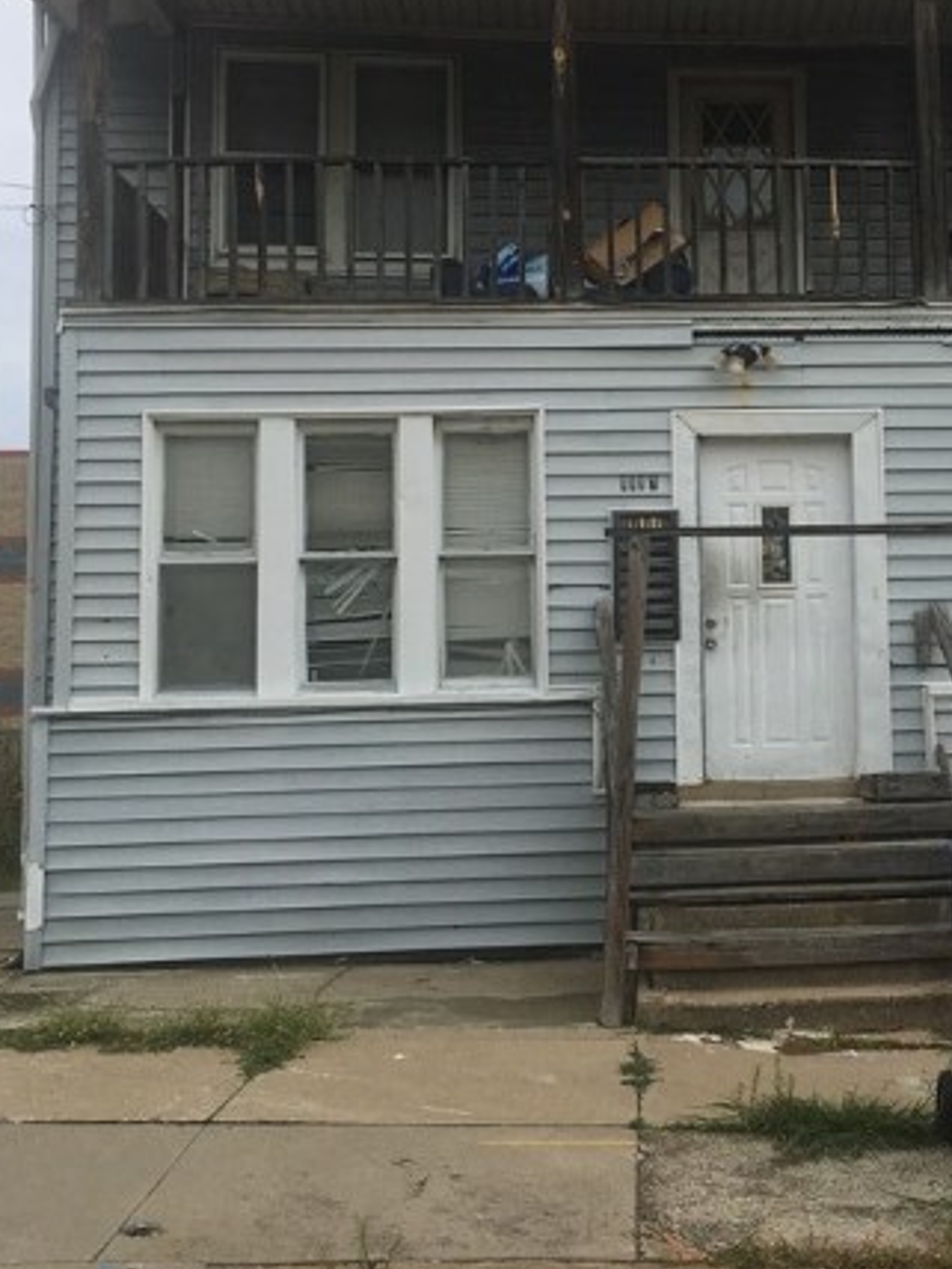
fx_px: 1907
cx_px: 810
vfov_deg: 36.8
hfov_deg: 27.3
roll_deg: +0.5
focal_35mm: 52
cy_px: 551
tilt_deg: +6.4
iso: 25
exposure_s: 1/874
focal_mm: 4.15
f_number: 2.2
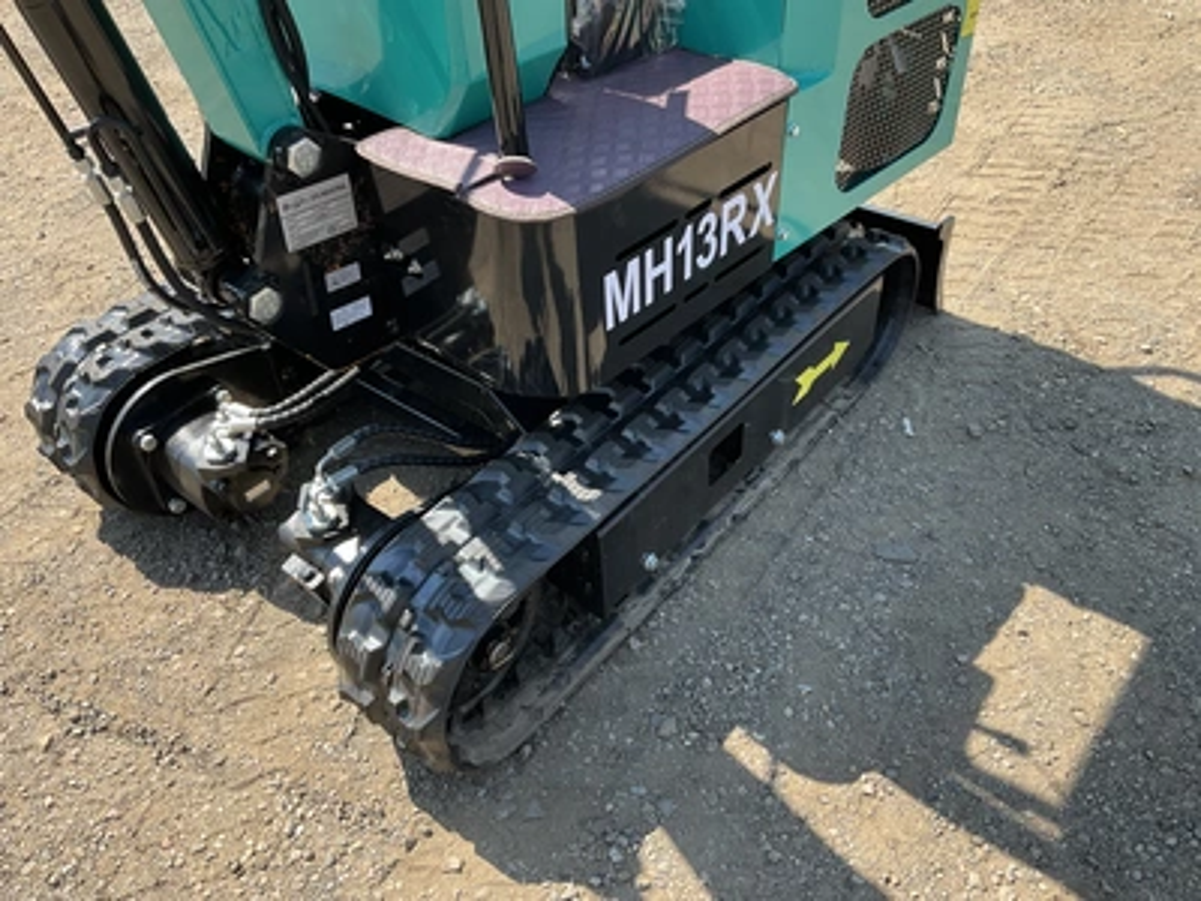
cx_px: 600
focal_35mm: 29
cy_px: 450
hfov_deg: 61.7
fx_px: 1006
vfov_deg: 48.2
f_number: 1.8
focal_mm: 3
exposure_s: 1/435
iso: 25
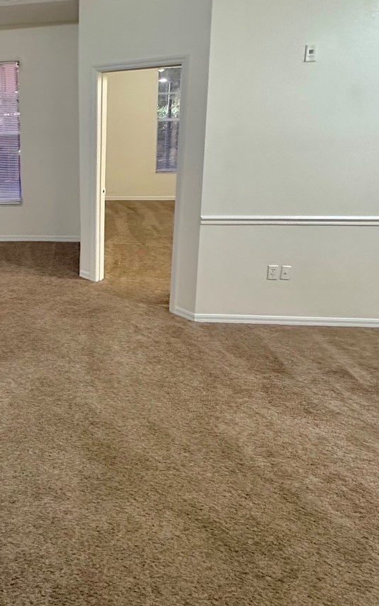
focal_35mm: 28
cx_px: 9
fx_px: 463
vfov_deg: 65.2
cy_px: 215
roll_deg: +2.1
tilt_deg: -14.4
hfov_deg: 39.8
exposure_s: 1/60
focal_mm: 2.22
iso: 640
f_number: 2.2
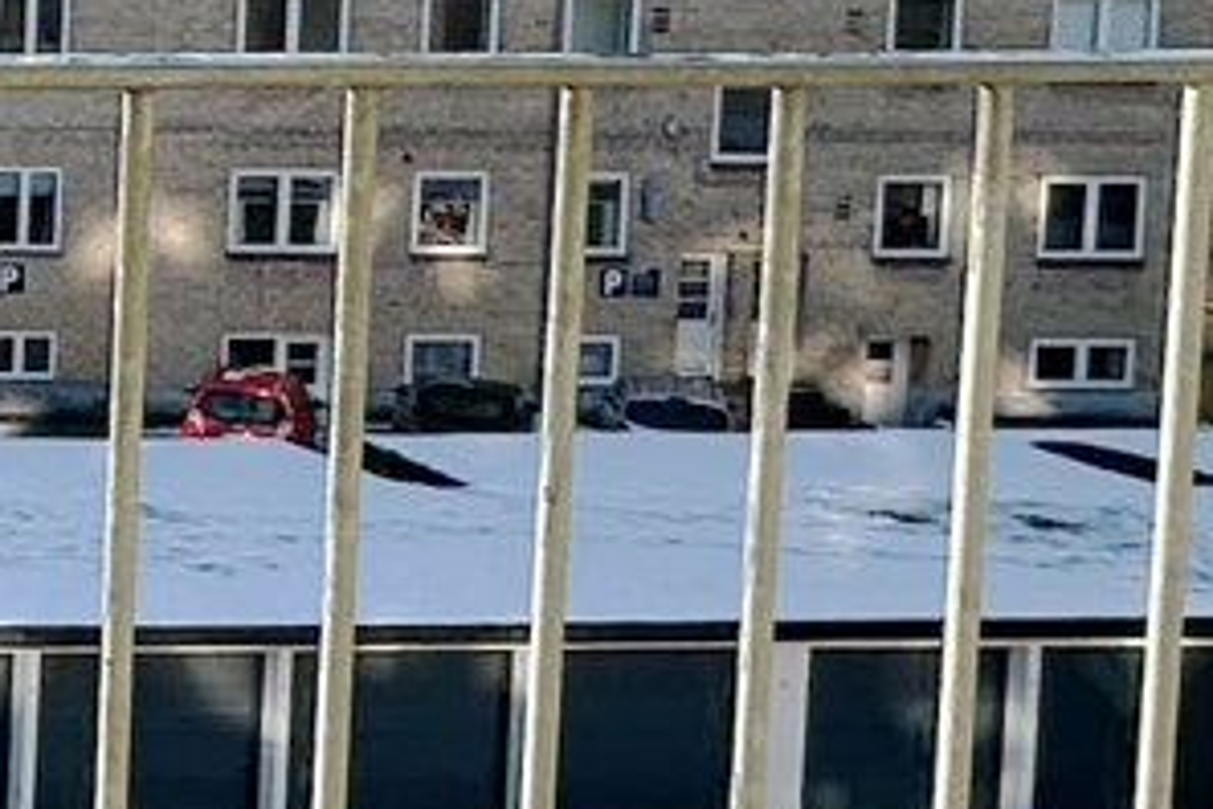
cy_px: -118
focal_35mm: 98
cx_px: -1095
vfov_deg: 13.6
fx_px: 3302
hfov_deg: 16.6
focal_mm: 2.22
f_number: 2.2
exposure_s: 1/1114
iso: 40
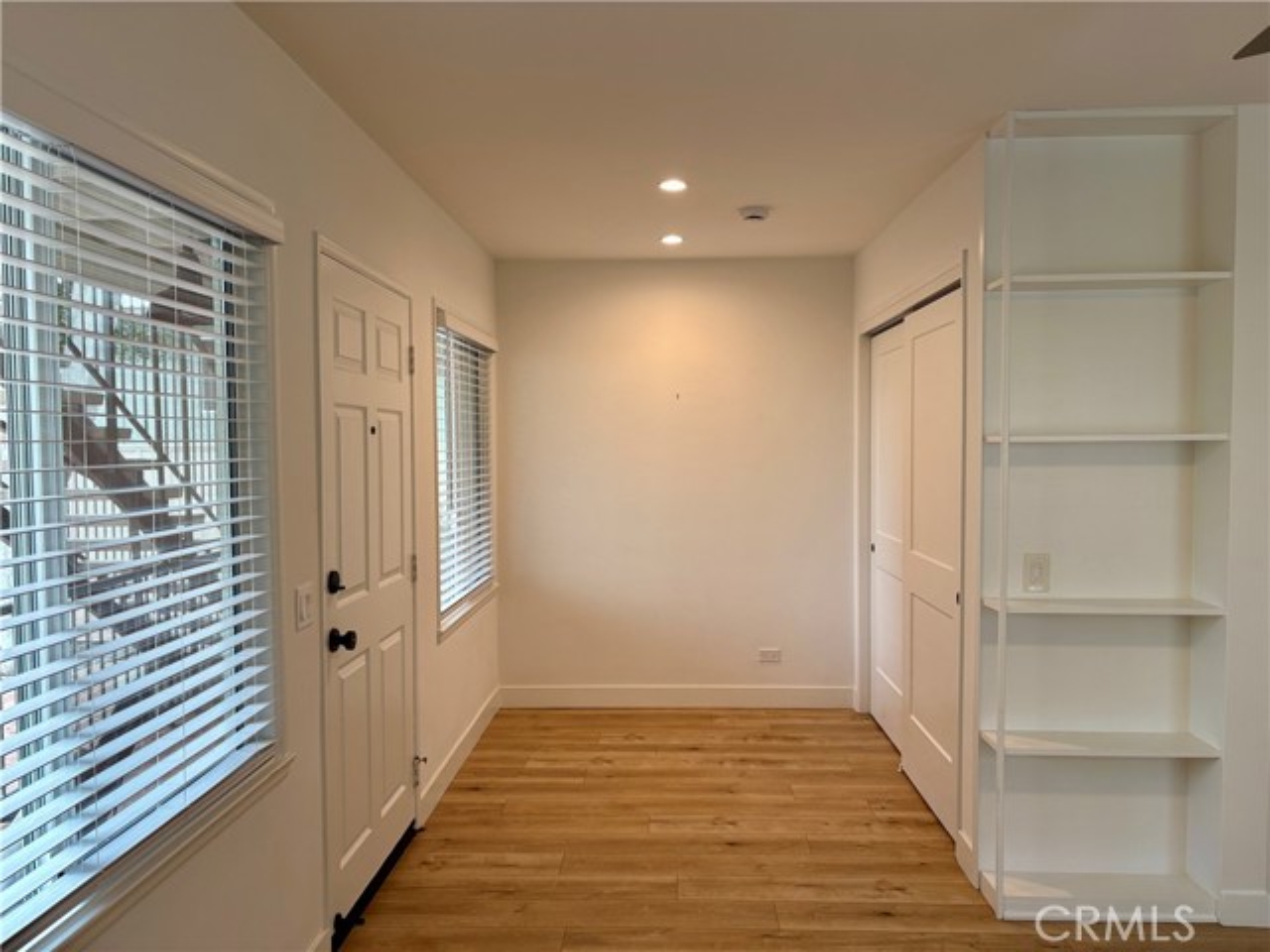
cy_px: 476
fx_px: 954
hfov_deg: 67.3
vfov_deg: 53.1
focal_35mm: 26
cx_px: 635
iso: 80
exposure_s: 1/120
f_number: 1.6
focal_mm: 5.96
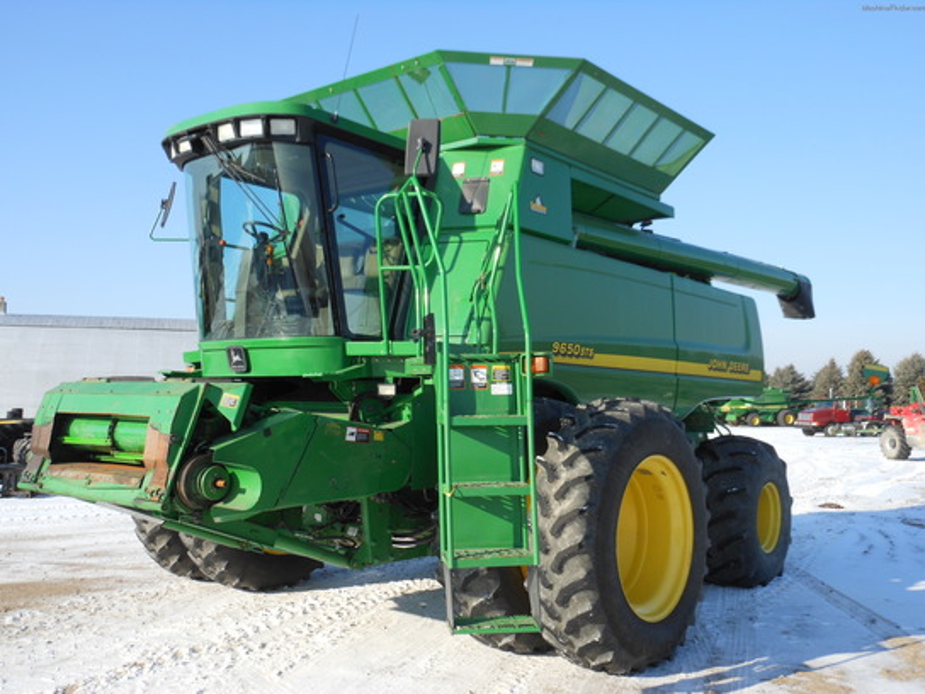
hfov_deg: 55.4
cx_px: 462
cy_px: 347
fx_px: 882
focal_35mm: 33
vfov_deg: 42.9
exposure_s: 1/400
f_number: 4
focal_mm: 5.9
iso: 80
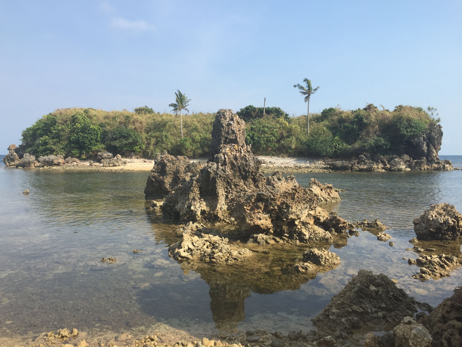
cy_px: 174
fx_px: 387
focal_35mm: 29
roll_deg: -1.2
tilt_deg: -2.1
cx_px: 231
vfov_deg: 48.2
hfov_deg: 61.7
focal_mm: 4.15
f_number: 2.2
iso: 32
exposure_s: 1/1199
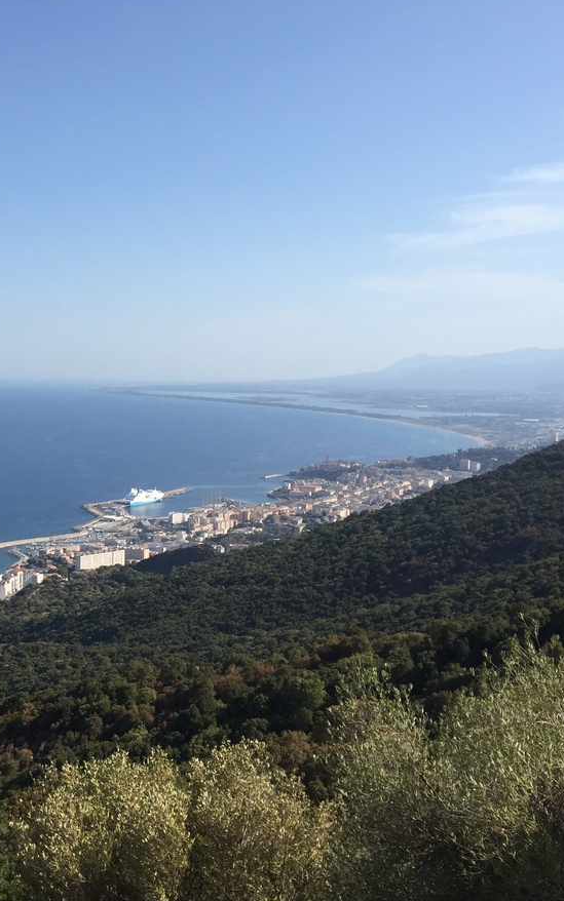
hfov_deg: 28.9
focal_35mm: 42
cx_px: 25
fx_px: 1033
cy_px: 452
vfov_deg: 47.2
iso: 32
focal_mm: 4.15
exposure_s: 1/1980
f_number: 2.2
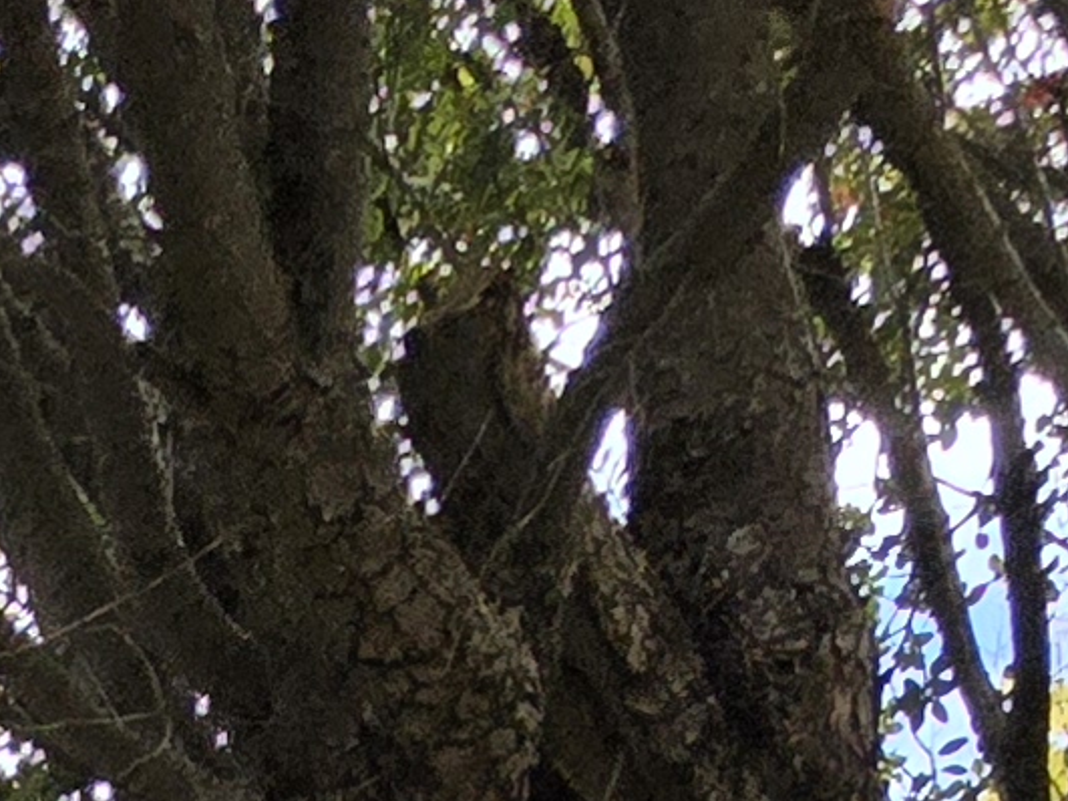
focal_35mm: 98
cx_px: -1265
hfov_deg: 15.0
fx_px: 3023
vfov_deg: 8.7
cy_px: 3003
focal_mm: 2.2
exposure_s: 1/1038
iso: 50
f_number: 2.2
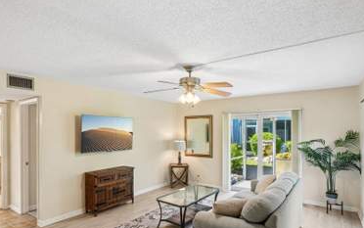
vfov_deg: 55.6
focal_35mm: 22
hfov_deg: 80.5
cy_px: 132
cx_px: 179
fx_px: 215
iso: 400
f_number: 8
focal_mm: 16.5
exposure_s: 1/10
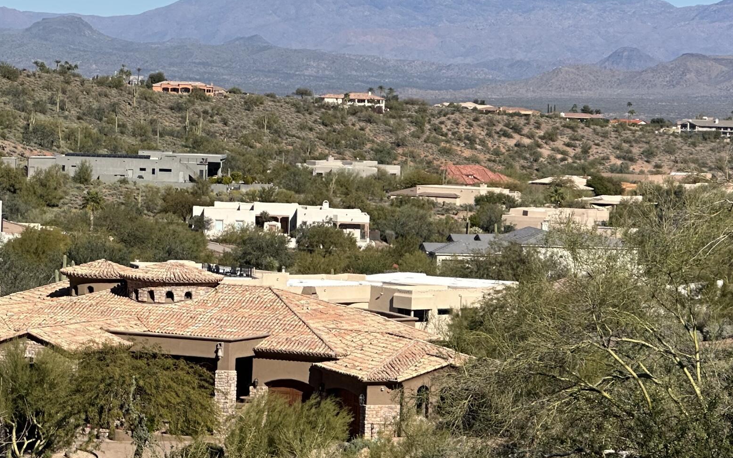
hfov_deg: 13.2
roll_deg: -1.1
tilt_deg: -2.4
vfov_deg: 8.3
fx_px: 3157
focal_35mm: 158
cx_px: 201
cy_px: 227
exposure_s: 1/1309
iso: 32
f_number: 2.8
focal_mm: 9
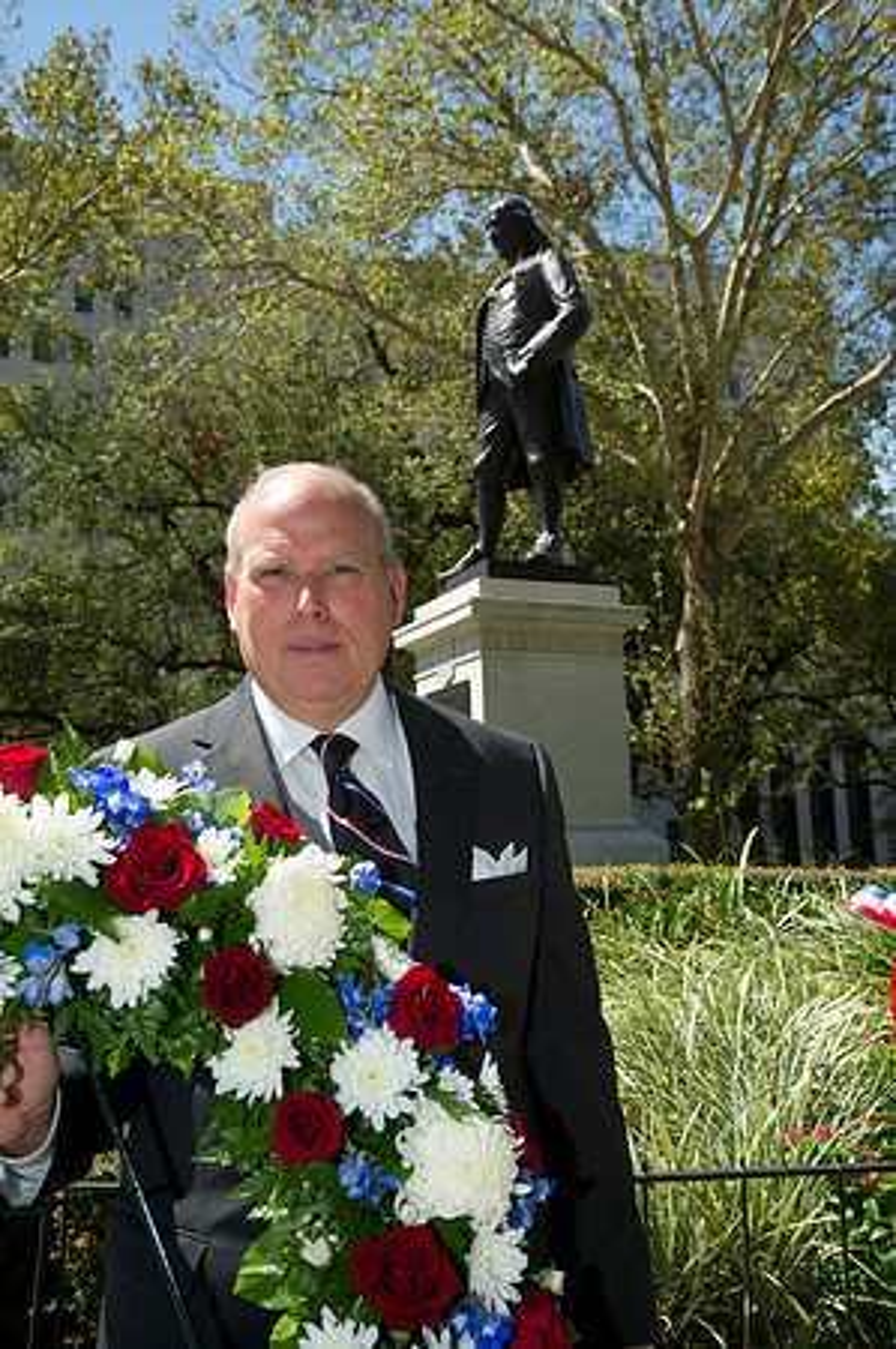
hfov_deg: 35.0
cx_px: 448
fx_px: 1422
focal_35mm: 38
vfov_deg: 50.7
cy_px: 674
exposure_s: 1/250
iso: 200
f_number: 9
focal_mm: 38
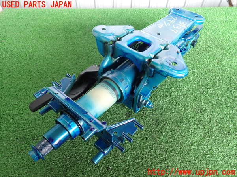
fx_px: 171
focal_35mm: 25
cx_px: 118
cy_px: 88
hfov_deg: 69.4
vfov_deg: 54.9
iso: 125
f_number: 2.8
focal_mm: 4.5
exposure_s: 1/60
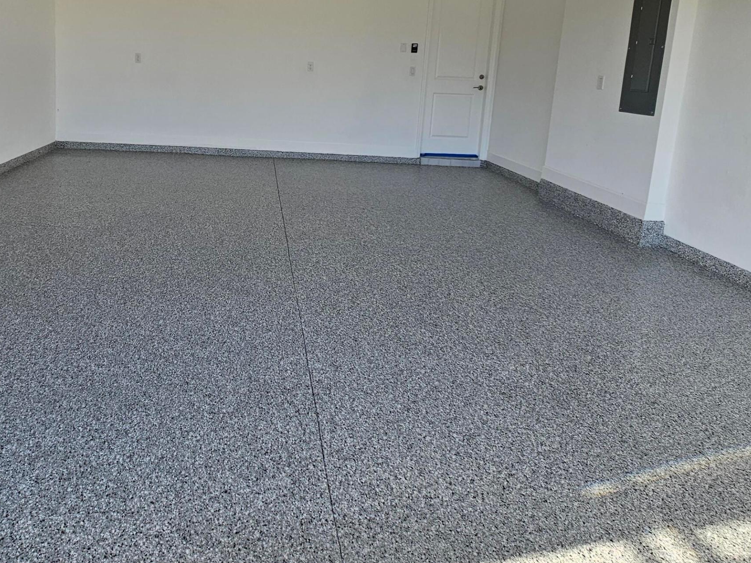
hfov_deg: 74.0
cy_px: 141
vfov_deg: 58.0
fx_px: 477
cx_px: 250
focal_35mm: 22
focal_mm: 2.2
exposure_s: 1/382
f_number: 2.2
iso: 50
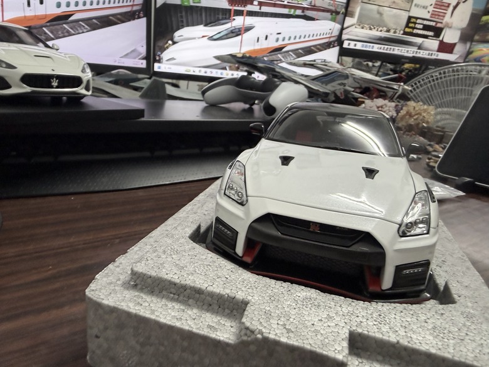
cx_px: 244
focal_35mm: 24
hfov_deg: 71.6
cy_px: 184
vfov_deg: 56.8
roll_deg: -5.8
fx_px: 339
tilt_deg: -18.0
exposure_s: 1/60
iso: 250
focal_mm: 2.22
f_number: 2.2
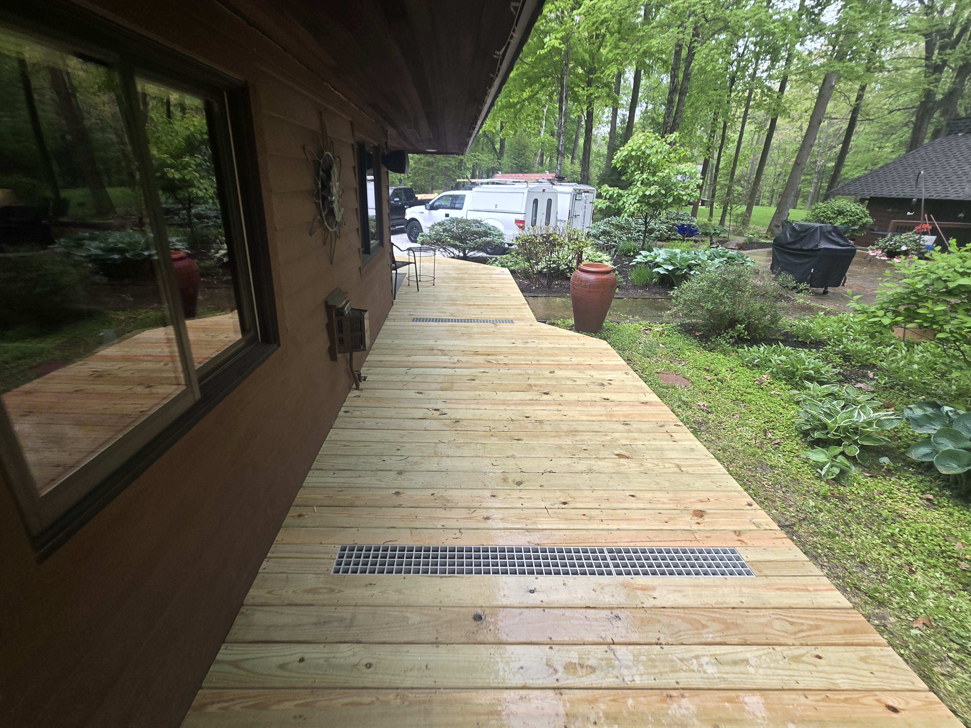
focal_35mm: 14
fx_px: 393
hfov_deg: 102.0
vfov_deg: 85.6
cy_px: 349
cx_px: 468
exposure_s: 1/120
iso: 80
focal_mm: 2.2
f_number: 2.2
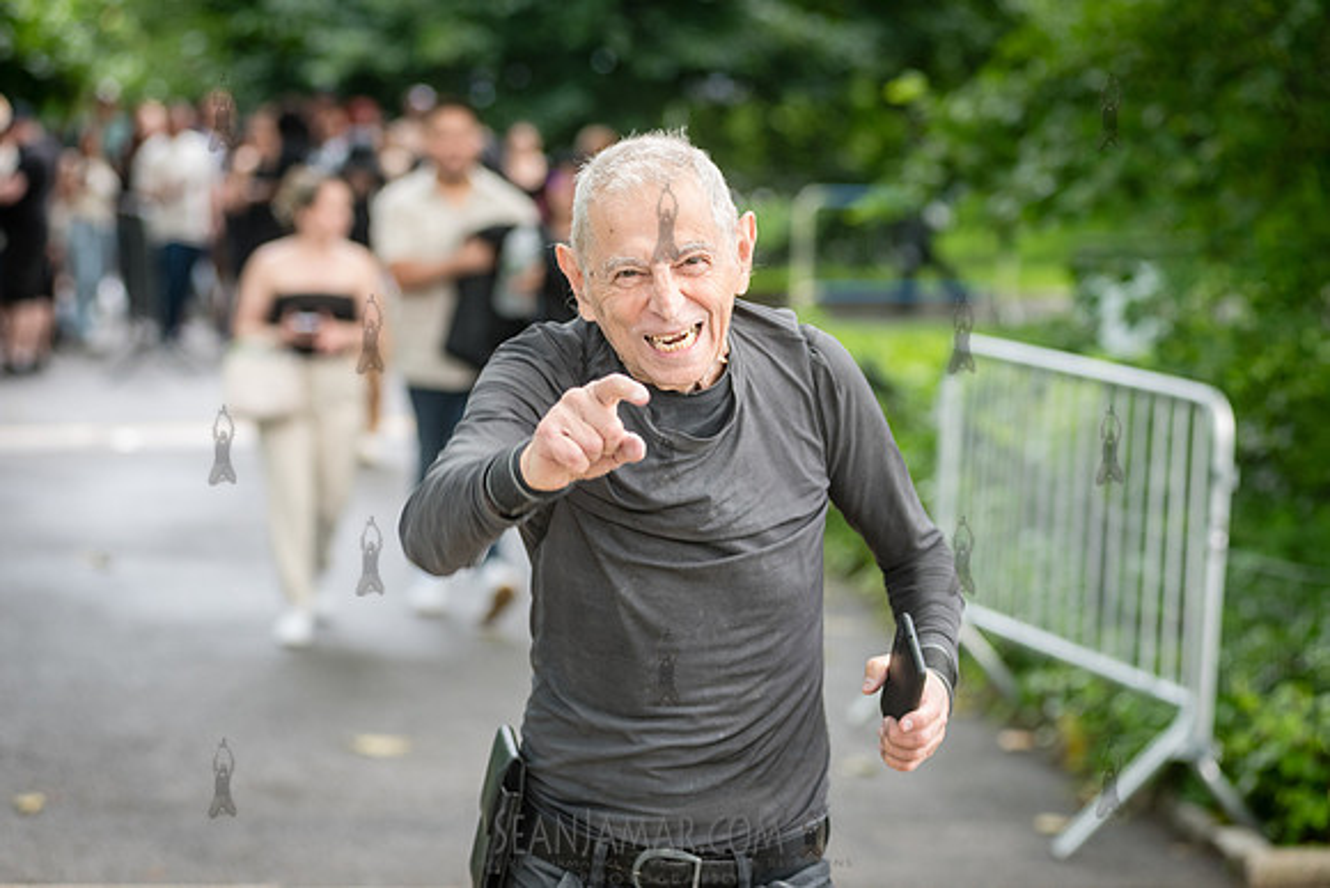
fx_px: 3880
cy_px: 444
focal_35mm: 105
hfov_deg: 19.5
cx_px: 665
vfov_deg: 13.0
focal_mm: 105
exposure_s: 1/320
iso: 1000
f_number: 4
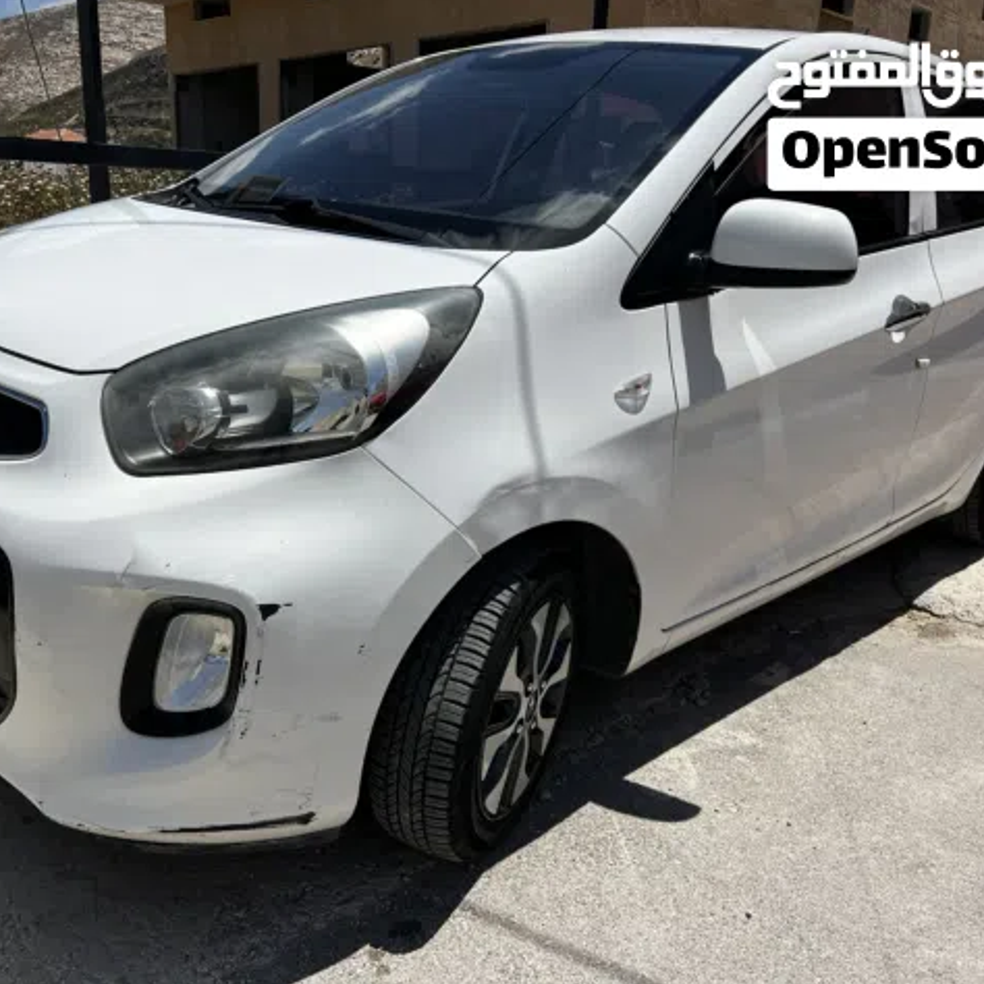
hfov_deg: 52.5
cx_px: 455
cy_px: 490
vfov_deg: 52.5
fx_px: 997
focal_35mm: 31
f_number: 1.5
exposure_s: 1/9434
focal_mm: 5.7
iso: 50
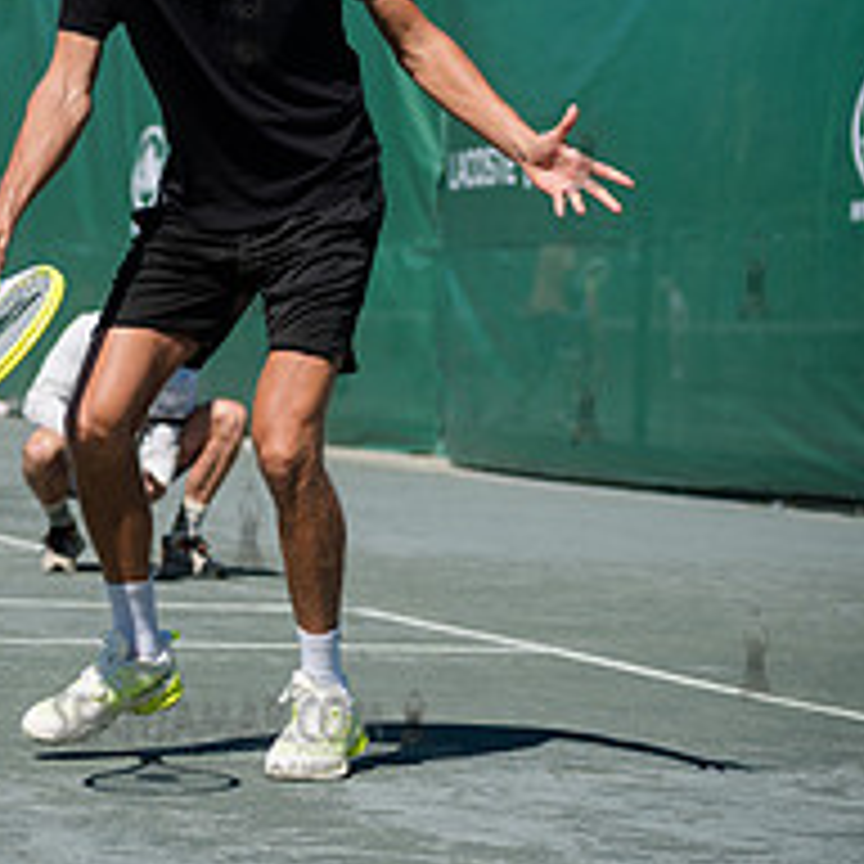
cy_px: 274
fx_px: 4490
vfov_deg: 11.0
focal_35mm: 159
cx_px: 248
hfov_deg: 11.0
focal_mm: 80
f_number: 4
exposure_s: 1/2500
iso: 200
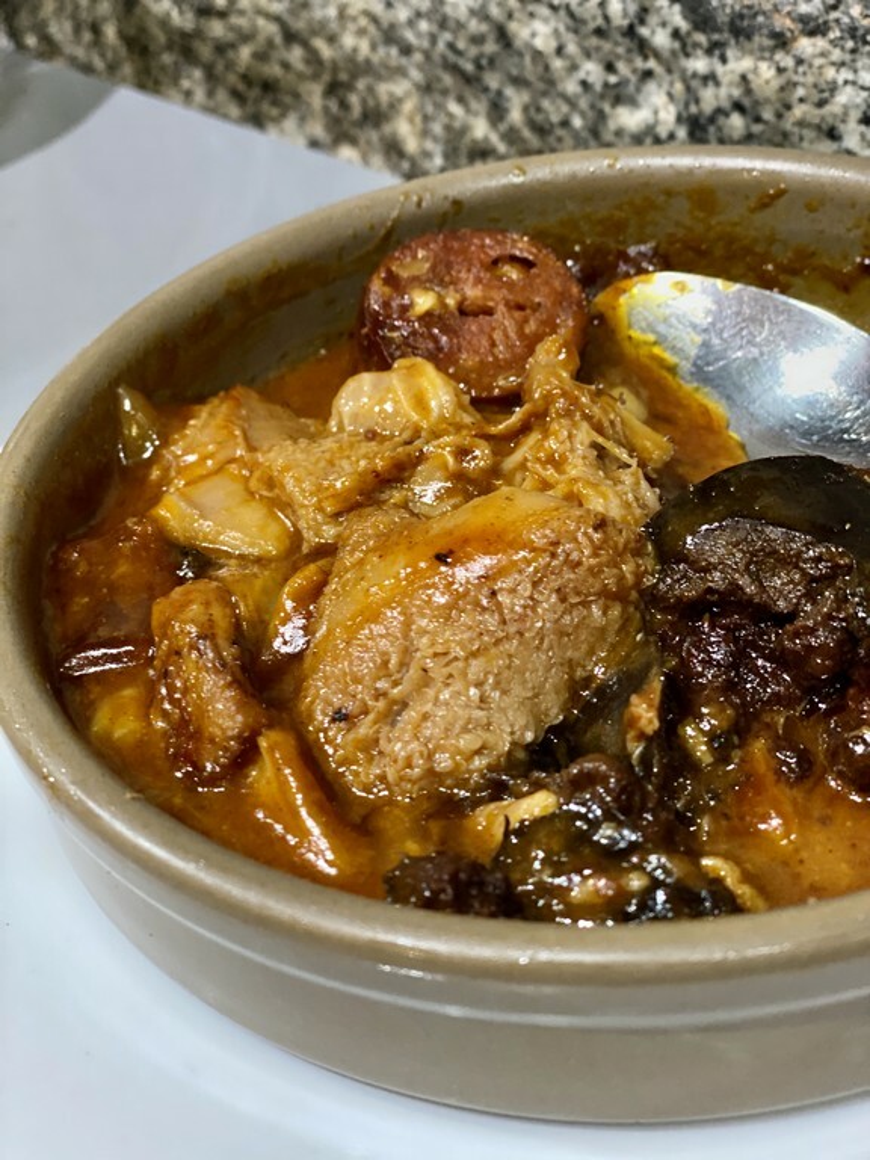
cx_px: 435
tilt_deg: -37.9
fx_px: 1743
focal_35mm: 52
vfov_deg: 36.8
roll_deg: +7.0
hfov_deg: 28.0
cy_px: 580
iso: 320
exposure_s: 1/20
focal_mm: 6
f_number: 2
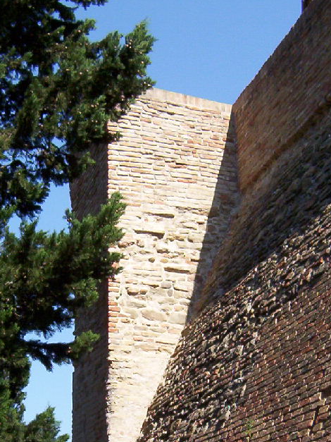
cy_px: 291
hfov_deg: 21.6
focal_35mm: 68
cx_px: 183
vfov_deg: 28.4
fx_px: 867
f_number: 5.24
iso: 100
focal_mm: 5.54
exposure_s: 1/585
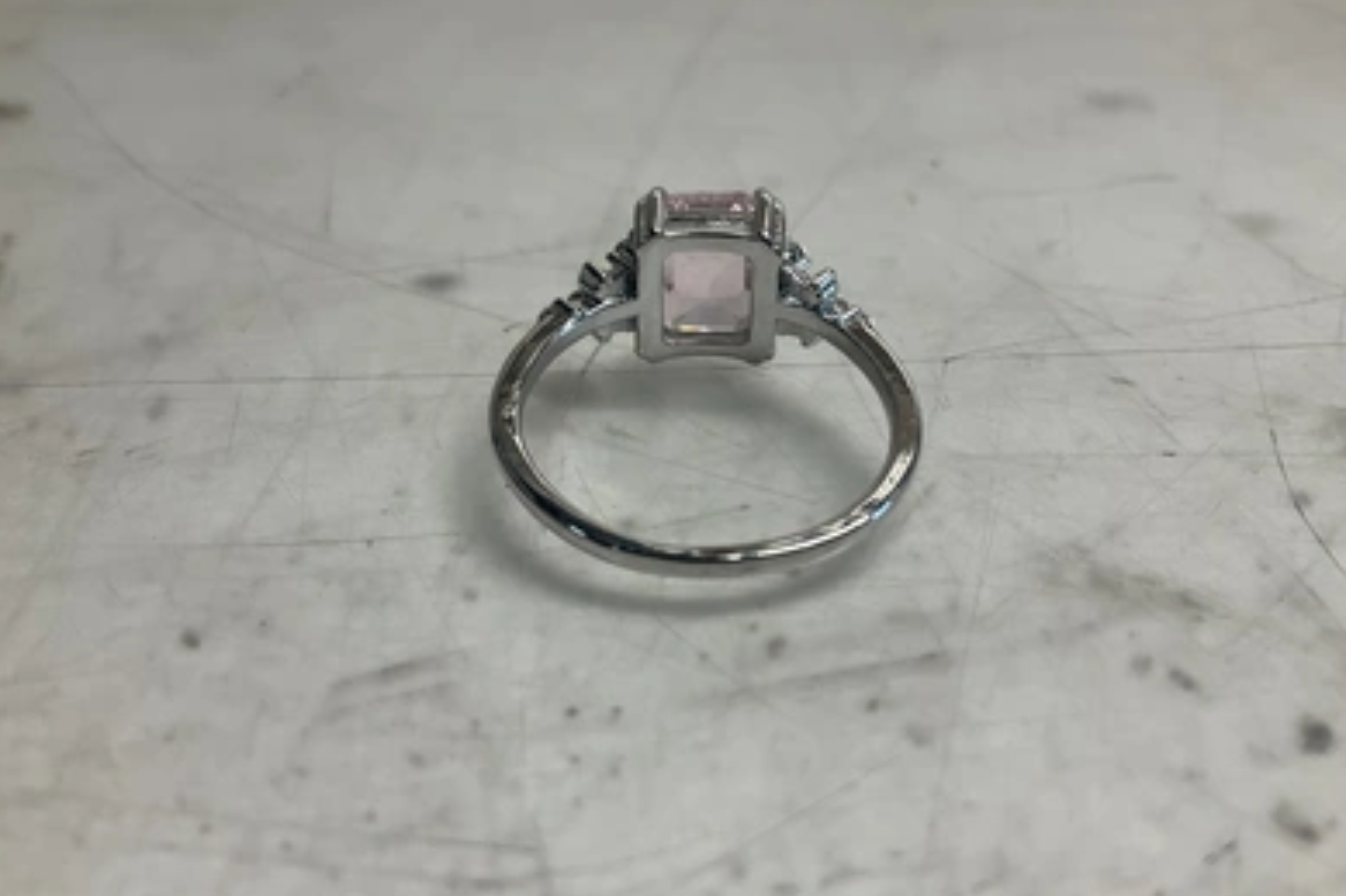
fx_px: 1159
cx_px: 671
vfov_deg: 42.3
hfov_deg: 60.3
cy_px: 429
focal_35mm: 31
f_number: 1.8
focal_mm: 3
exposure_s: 1/120
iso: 40
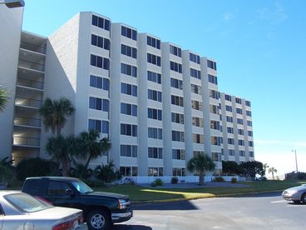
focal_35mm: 35
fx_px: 309
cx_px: 153
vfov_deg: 40.7
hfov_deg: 52.6
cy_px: 115
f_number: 4
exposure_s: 1/250
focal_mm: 6
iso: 80
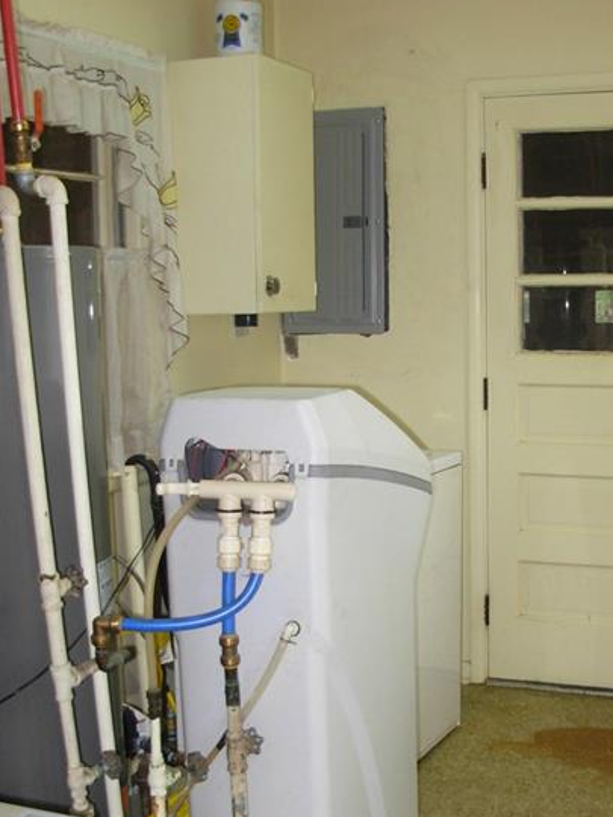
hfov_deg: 26.9
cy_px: 543
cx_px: 409
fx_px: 1275
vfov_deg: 35.2
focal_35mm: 54
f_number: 2.9
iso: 154
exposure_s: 1/43.9
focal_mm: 6.3
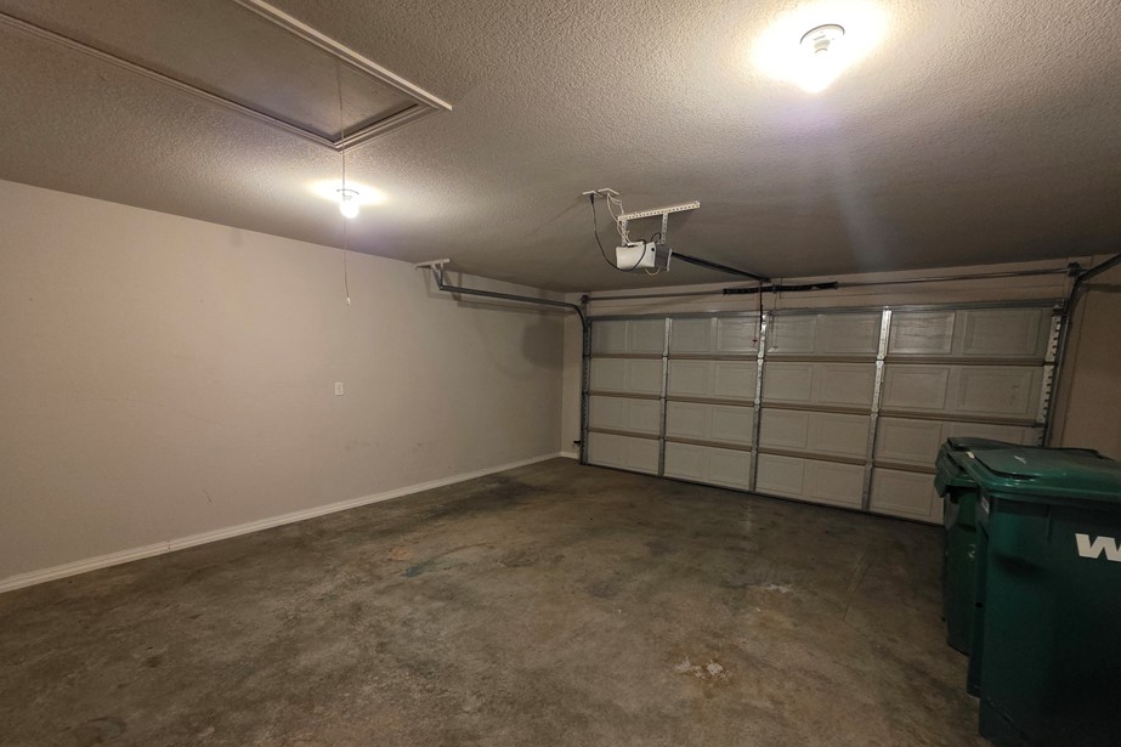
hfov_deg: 100.4
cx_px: 574
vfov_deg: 76.8
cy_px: 428
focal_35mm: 15
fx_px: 467
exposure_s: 1/60
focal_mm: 2.2
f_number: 1.9
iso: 1000
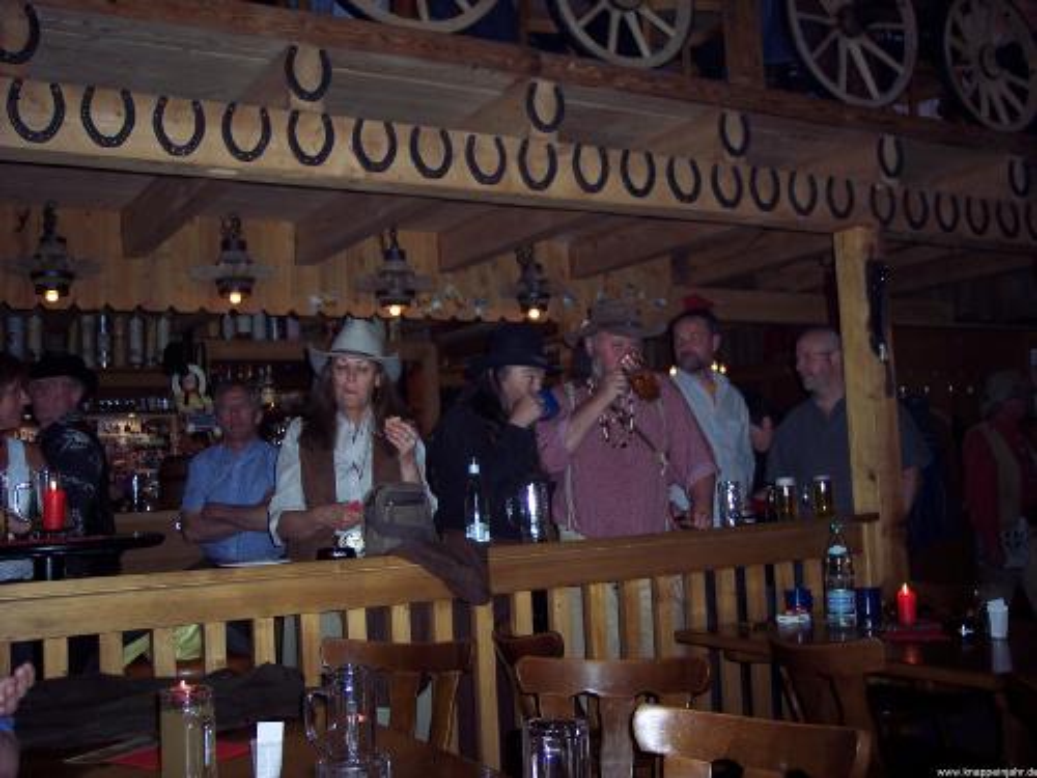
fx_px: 1168
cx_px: 518
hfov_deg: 47.9
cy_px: 389
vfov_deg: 36.8
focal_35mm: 39
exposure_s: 1/60
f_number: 2.8
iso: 100
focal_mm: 8
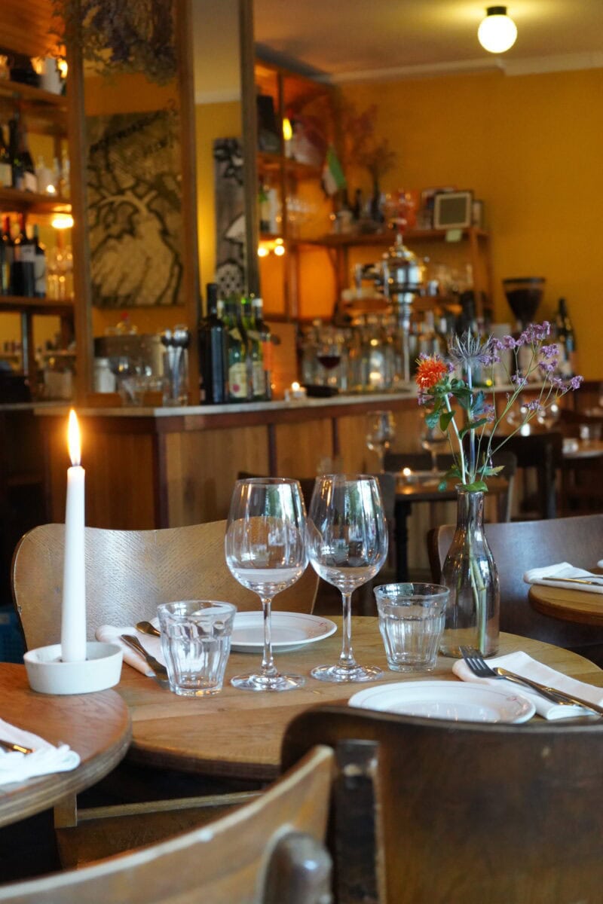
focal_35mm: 60
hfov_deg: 22.6
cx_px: 302
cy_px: 452
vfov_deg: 33.4
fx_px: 1507
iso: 12800
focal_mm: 60
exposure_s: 1/100
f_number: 5.6
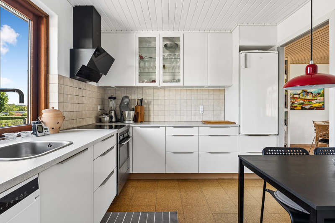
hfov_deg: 90.0
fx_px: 167
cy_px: 112
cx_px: 168
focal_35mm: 18
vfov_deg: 67.4
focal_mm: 18
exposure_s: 1/5
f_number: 8
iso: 200
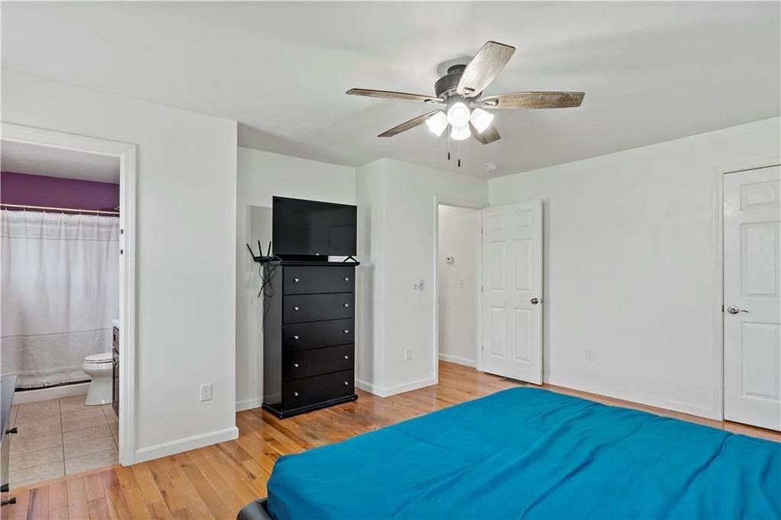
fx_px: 390
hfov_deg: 90.0
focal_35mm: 18
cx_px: 390
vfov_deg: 67.3
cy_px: 260
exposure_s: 1/2
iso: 100
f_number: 22
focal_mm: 18
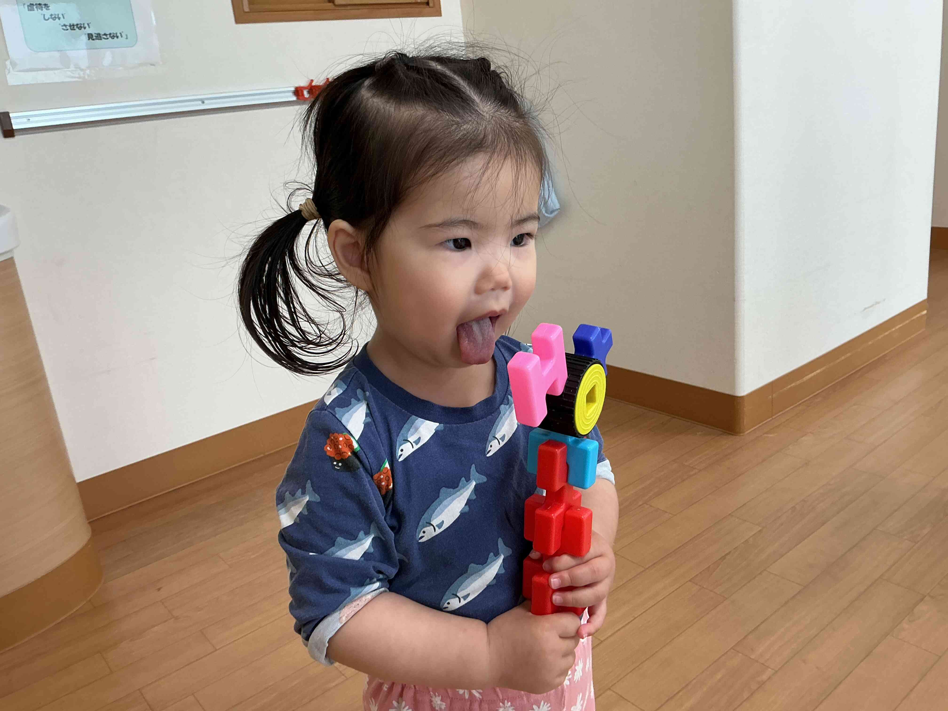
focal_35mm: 29
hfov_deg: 61.7
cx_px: 474
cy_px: 356
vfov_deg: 48.2
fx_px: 794
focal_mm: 3
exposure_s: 1/60
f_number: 1.8
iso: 40
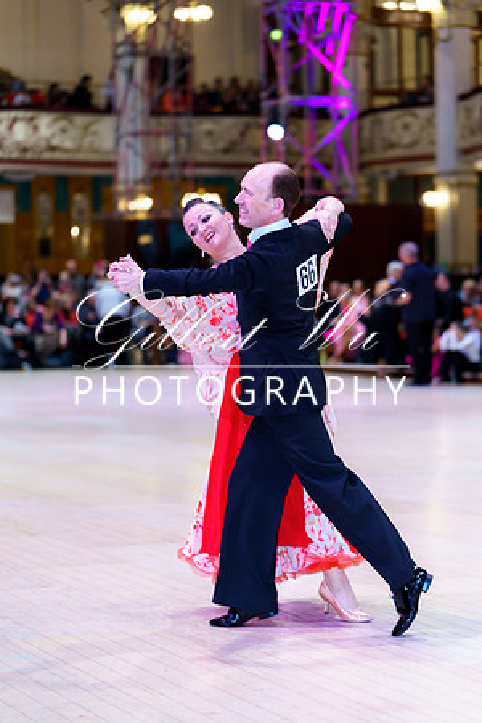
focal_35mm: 100
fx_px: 2008
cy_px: 362
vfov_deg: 20.4
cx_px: 241
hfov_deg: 13.7
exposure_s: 1/125
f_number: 2.8
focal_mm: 100
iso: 800
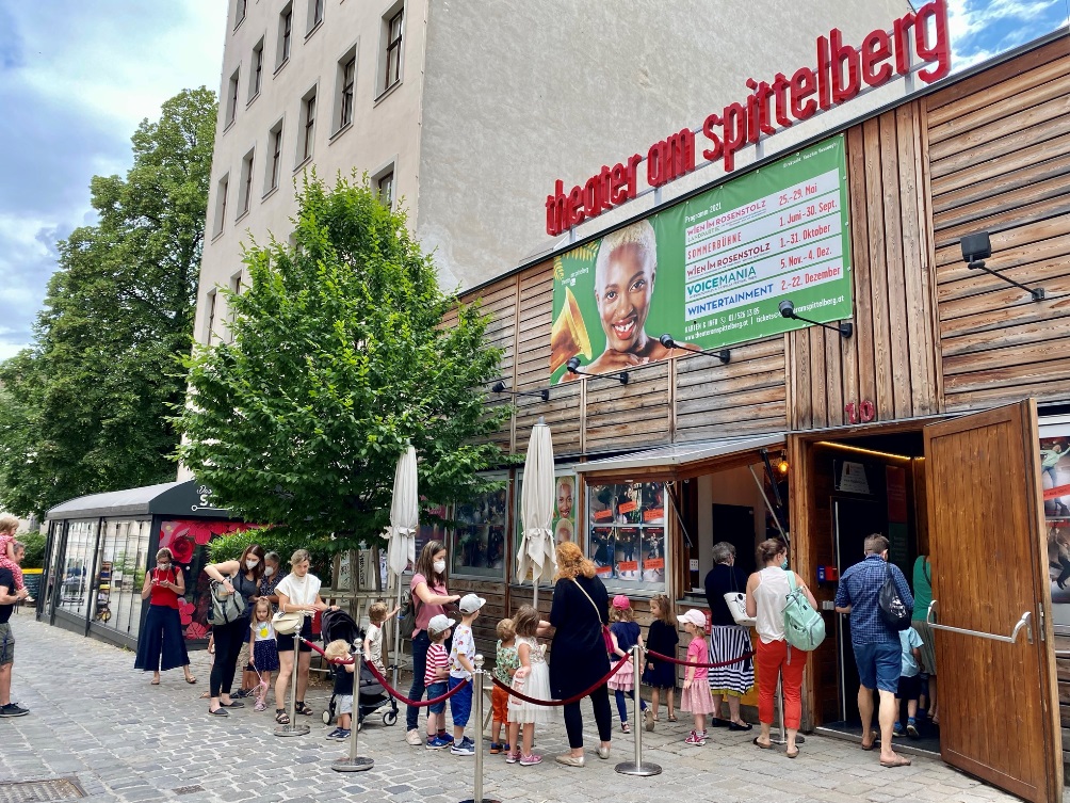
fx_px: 804
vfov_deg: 53.1
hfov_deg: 67.3
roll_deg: -1.2
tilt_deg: +9.5
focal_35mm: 26
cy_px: 402
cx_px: 535
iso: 32
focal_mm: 4.25
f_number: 1.8
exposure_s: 1/368
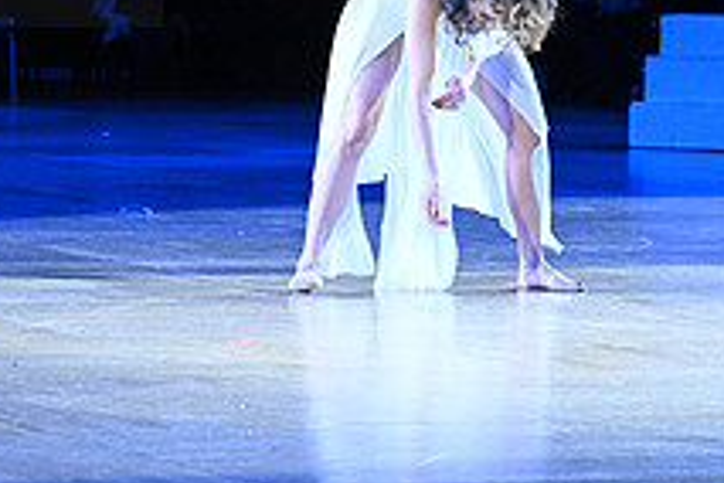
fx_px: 5470
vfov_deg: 5.0
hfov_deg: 7.5
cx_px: -207
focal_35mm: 272
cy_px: -63
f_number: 4.5
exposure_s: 1/320
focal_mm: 100
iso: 3200
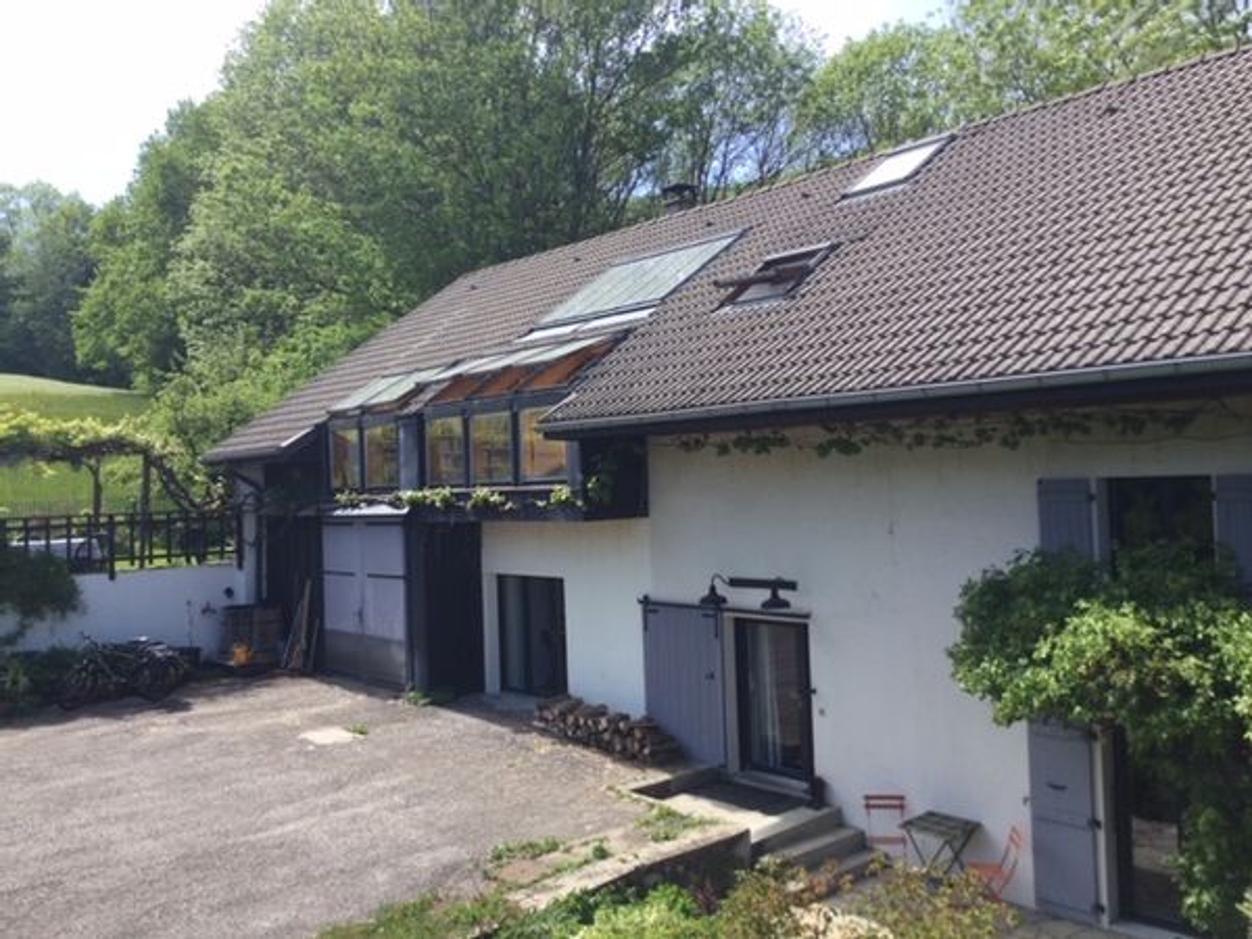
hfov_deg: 58.4
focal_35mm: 31
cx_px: 626
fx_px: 1121
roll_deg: +0.3
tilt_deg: +1.1
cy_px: 470
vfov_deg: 45.4
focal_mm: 3.3
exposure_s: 1/543
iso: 25
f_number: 2.4
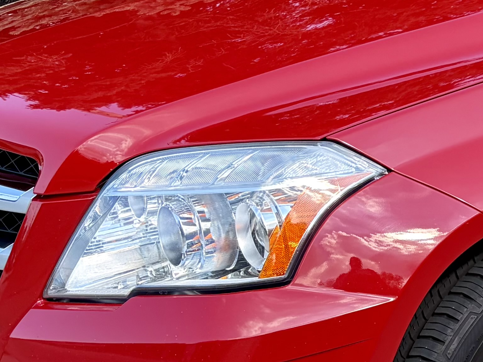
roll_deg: +1.2
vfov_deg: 15.2
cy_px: 154
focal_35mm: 97
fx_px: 1353
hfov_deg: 18.7
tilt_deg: -12.0
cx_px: 643
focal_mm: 5.96
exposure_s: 1/660
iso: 50
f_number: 1.6
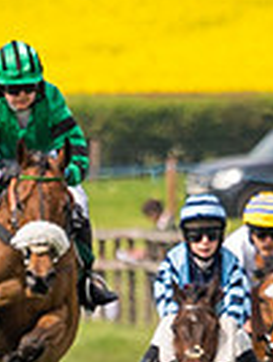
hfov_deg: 0.7
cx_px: 636
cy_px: 453
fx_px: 23480
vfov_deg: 0.9
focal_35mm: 2240
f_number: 4
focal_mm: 200
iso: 400
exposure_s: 1/2500
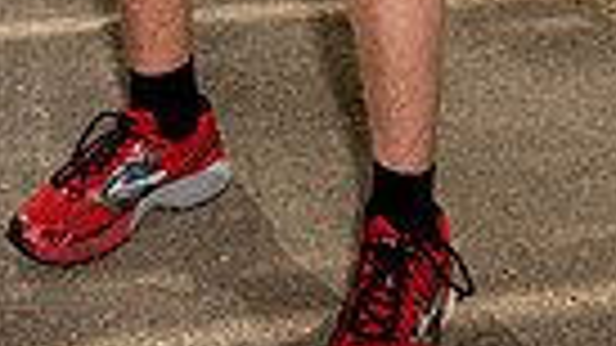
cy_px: -535
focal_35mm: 107
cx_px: 261
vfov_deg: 9.7
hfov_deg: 20.0
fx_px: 1747
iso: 100
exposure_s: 1/250
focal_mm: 31
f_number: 8
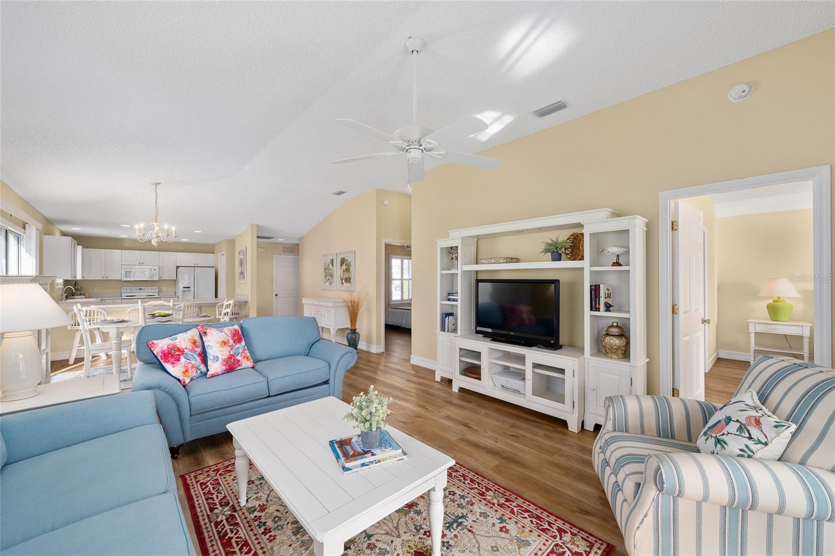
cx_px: 418
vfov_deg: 81.2
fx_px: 325
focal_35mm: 14
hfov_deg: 104.3
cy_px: 278
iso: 400
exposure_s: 1/40
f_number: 8
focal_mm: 14
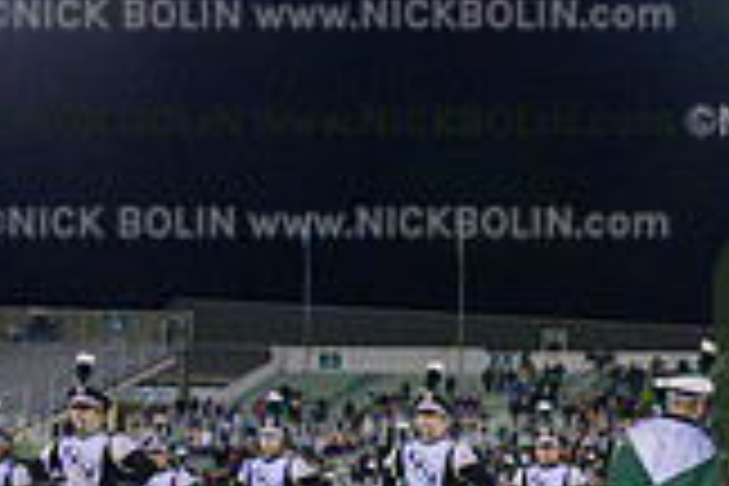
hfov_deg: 20.8
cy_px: 434
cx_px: 1030
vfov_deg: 15.7
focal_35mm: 86
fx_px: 1741
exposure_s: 1/1000
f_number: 4
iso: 5000
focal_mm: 24
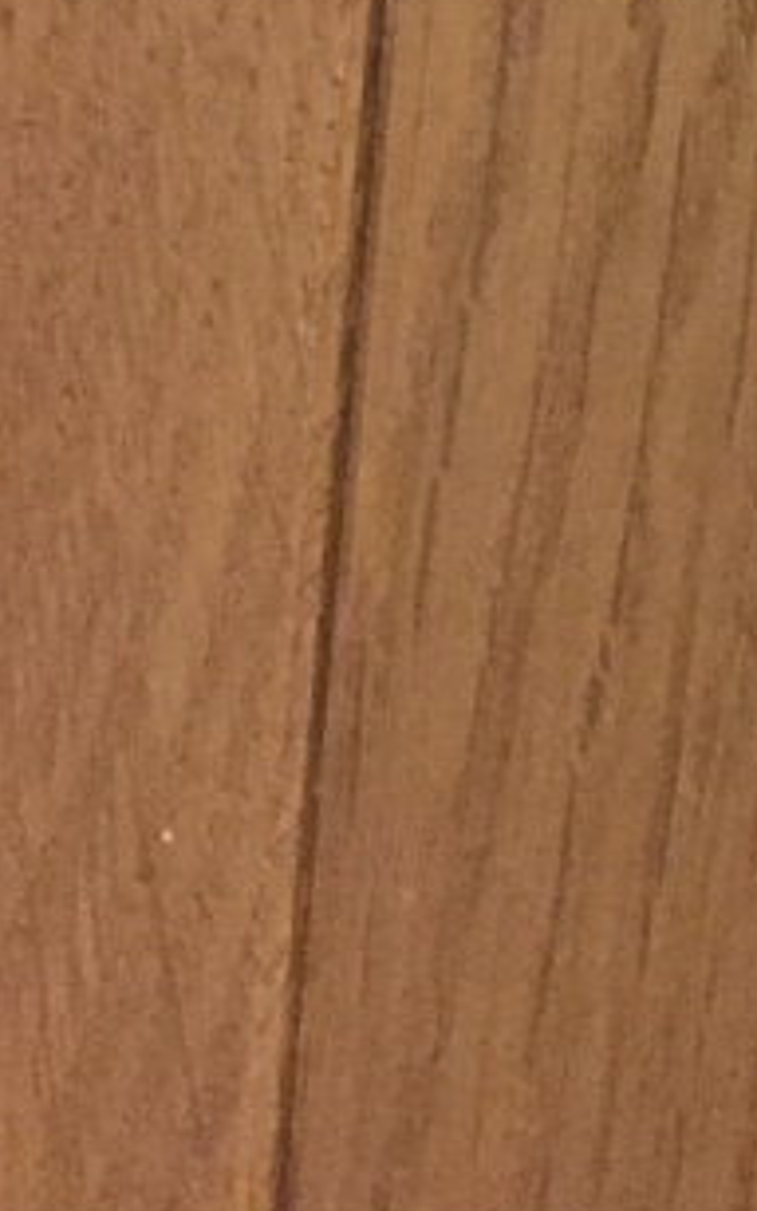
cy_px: -209
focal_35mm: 120
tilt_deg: -80.7
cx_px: 2295
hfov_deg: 8.9
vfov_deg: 16.7
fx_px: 3959
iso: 400
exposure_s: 1/17
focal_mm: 4.15
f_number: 2.2
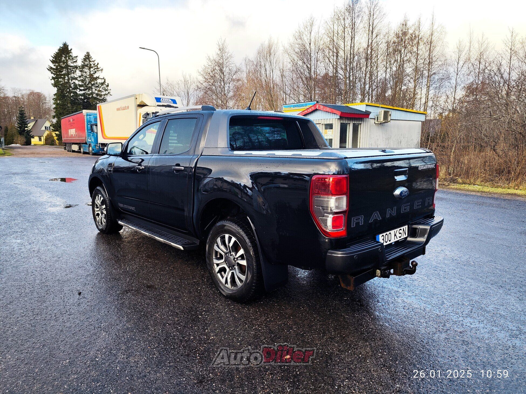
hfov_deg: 73.9
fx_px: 350
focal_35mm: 23
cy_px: 197
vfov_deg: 58.9
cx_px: 263
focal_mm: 6.19
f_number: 1.65
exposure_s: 1/177
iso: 50
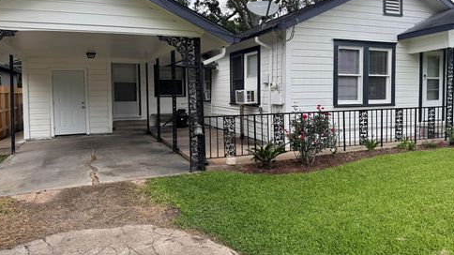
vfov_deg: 42.7
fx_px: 325
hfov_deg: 69.9
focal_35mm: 27
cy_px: 102
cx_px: 220
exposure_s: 1/134
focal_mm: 6.76
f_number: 1.78
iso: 80
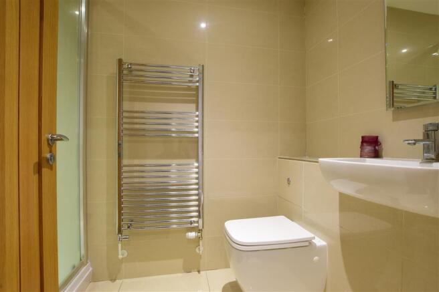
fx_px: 201
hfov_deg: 95.0
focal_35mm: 16
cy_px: 146
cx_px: 220
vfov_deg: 72.0
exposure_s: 1.6
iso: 400
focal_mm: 11
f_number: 13
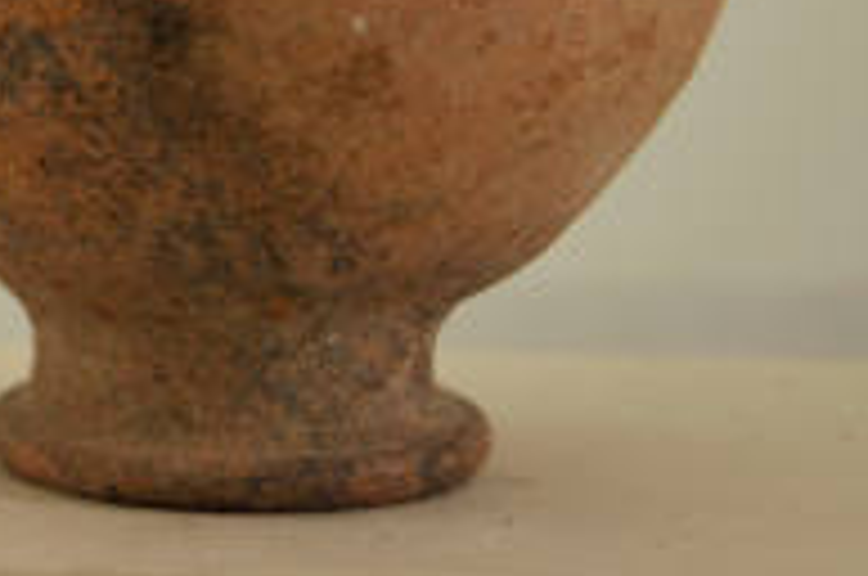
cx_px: -90
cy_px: -144
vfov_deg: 9.1
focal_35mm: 148
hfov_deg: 13.6
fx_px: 3562
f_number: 4.8
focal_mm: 38
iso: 200
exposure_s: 1/60
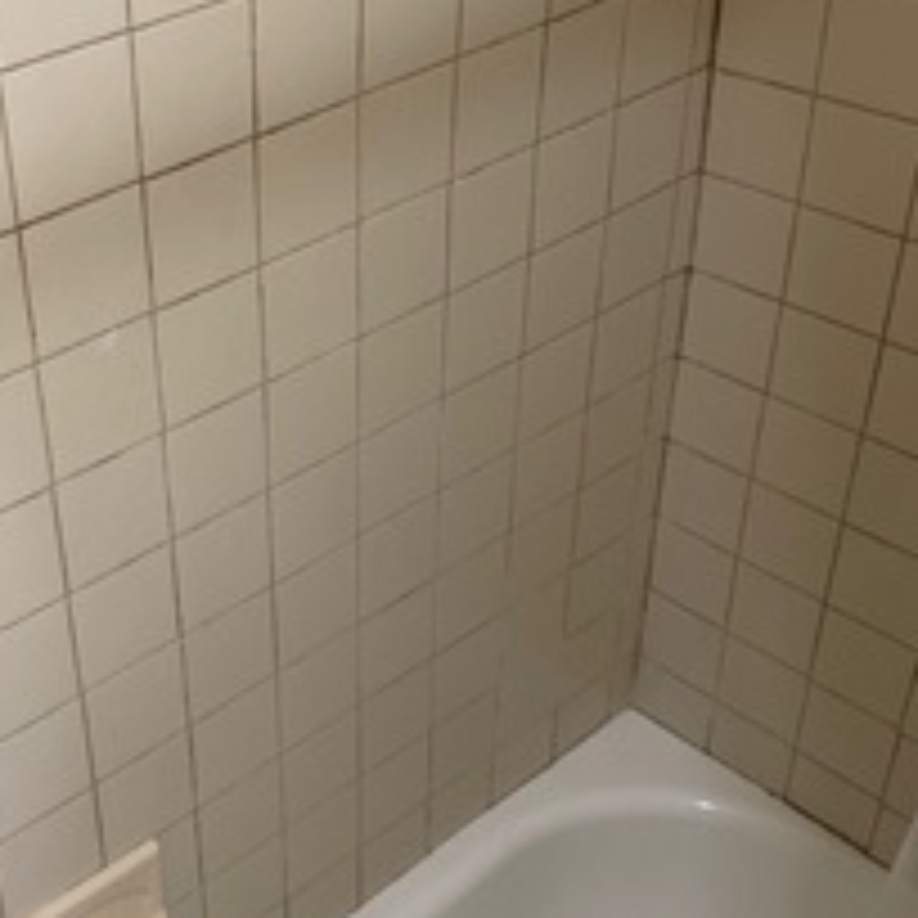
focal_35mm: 50
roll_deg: +3.4
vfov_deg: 34.0
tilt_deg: -33.2
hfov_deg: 33.0
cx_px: 180
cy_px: 477
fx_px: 1500
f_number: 1.78
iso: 320
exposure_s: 1/60
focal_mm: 6.76
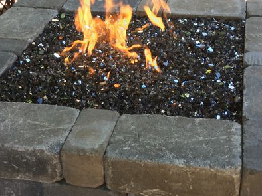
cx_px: 109
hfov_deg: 30.7
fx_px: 477
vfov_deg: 23.2
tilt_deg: -33.7
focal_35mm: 63
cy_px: 128
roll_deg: +2.0
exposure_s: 1/60
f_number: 2.4
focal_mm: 3.3
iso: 25
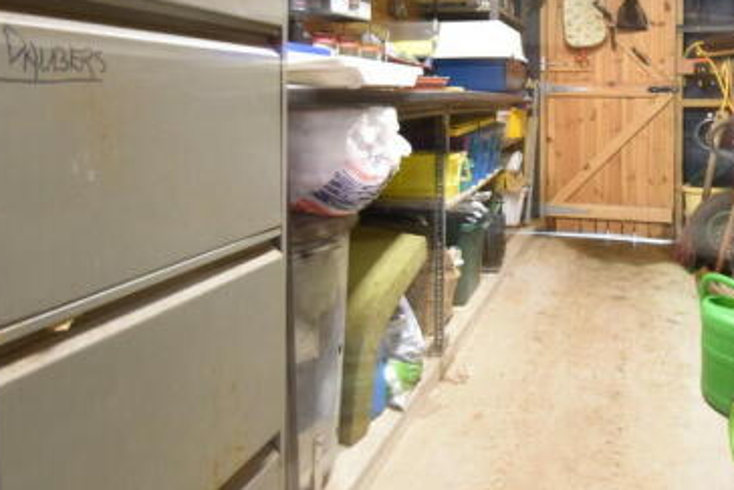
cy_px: 78
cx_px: 473
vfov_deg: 44.9
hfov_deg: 66.0
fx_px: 551
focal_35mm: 27
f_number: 11
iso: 640
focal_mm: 10
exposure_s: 1/1.3
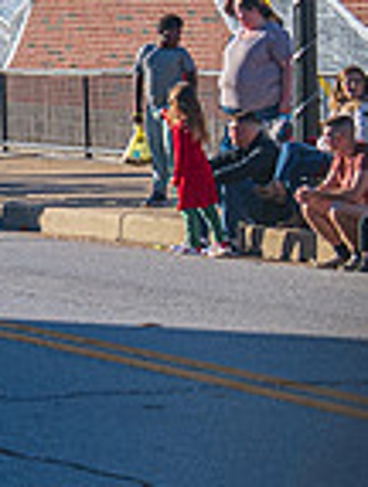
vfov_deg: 7.8
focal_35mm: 251
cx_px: -616
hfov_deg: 5.7
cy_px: 53
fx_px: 3542
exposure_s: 1/400
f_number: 8
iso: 110
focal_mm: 60
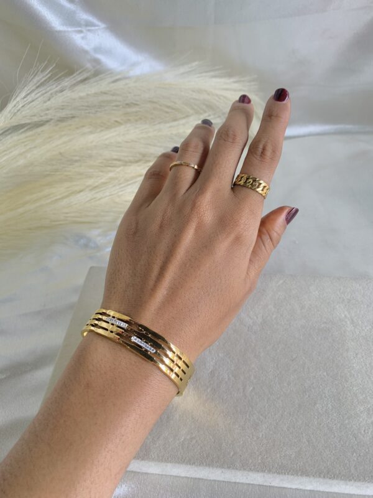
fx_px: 374
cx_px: 186
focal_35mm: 26
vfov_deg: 67.3
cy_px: 249
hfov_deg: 53.1
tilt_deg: -50.3
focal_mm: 4.25
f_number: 1.8
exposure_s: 1/100
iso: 40
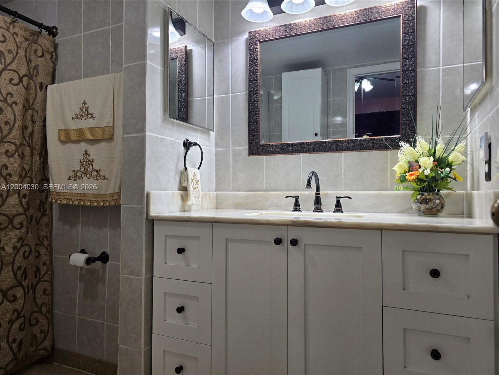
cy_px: 188
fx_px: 332
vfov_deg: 58.9
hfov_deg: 73.9
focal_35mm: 23
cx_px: 250
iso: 50
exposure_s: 1/120
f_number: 1.7
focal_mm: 6.3
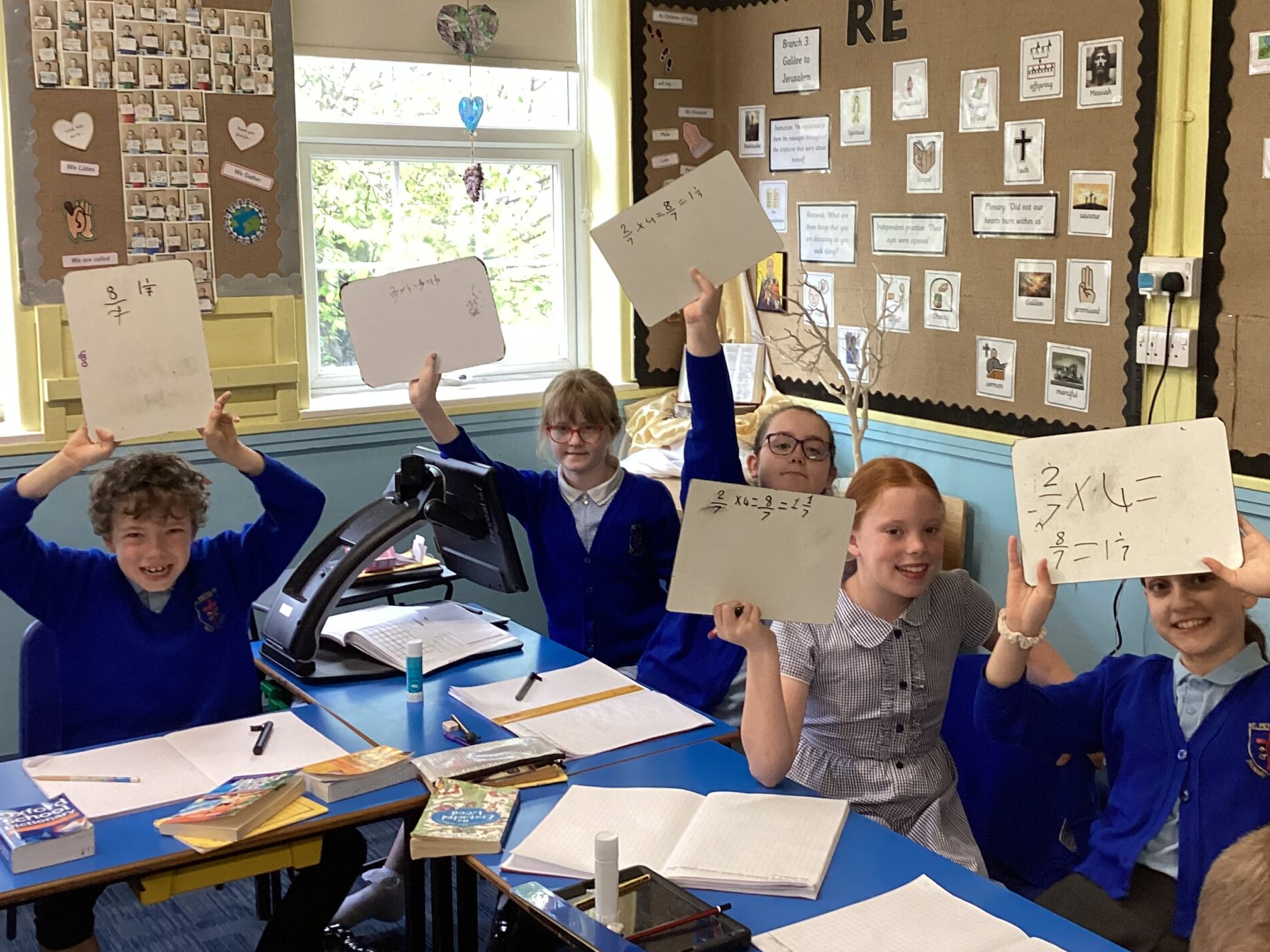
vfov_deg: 34.2
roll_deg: -1.1
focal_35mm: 42
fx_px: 1541
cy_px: 378
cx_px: 756
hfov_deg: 44.6
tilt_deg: -6.4
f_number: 2.4
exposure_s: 1/50
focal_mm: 3.3
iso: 125
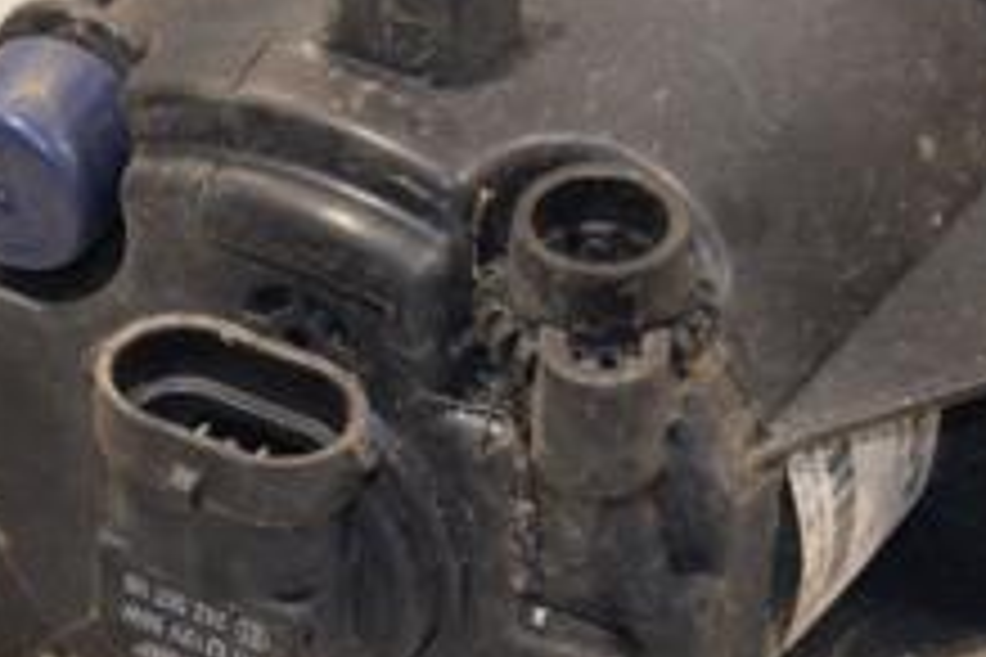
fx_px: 11841
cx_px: 311
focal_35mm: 432
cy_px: 274
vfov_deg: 3.2
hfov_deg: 4.8
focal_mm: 105
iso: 640
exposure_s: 1/125
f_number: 5.6
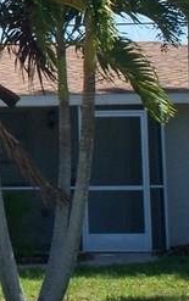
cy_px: 2
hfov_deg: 8.0
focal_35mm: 158
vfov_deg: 13.1
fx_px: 1298
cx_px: -154
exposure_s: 1/424
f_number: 4.5
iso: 100
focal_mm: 6
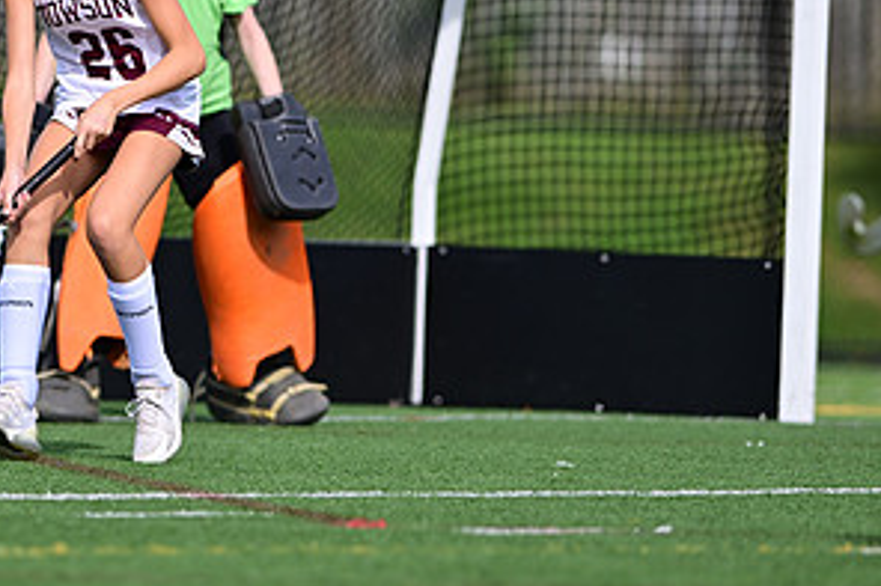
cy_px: 189
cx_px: 205
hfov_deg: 3.5
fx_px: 14381
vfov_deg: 2.3
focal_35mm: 588
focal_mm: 300
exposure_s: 1/1000
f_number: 2.8
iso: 90
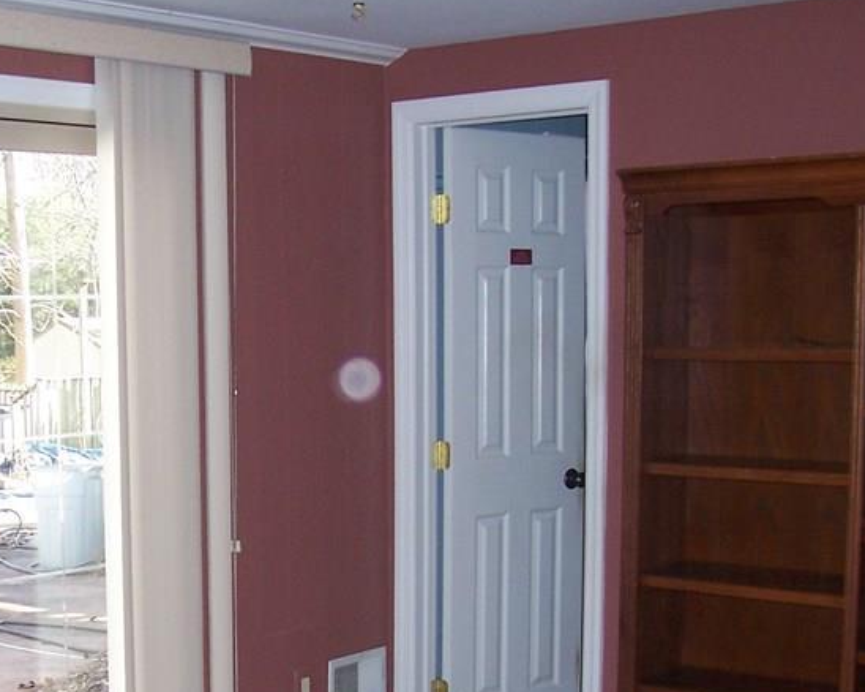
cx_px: 202
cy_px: 561
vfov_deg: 24.2
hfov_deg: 29.9
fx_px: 1587
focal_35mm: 62
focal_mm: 5.6
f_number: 2.7
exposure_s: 1/60
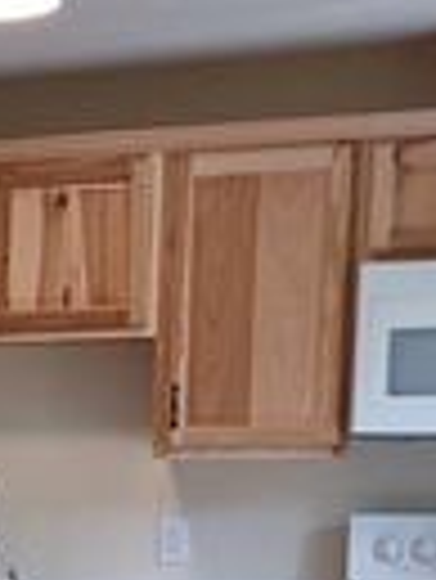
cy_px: 659
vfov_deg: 19.3
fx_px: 1626
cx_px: -270
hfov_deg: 14.0
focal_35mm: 97
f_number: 1.8
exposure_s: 1/60
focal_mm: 4.6
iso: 160
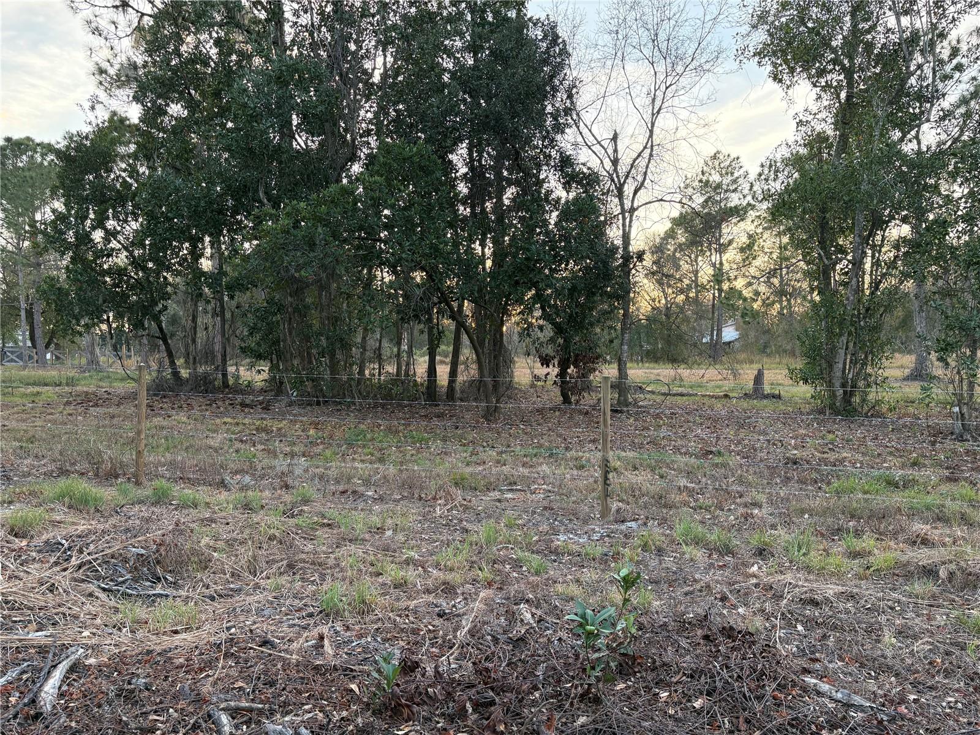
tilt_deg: -0.8
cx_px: 490
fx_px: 736
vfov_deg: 53.1
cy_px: 368
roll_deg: +1.4
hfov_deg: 67.3
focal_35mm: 26
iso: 125
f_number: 1.6
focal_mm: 5.96
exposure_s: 1/131
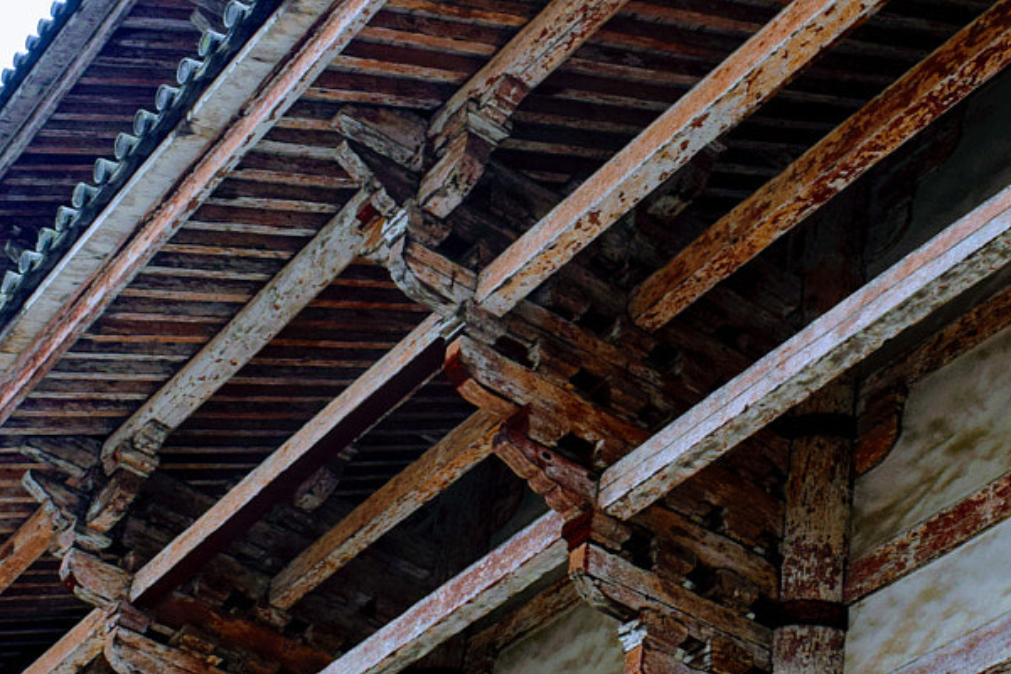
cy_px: 286
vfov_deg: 18.9
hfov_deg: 27.9
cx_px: 687
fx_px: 2022
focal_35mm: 72
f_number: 6.3
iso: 400
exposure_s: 1/160
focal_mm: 18
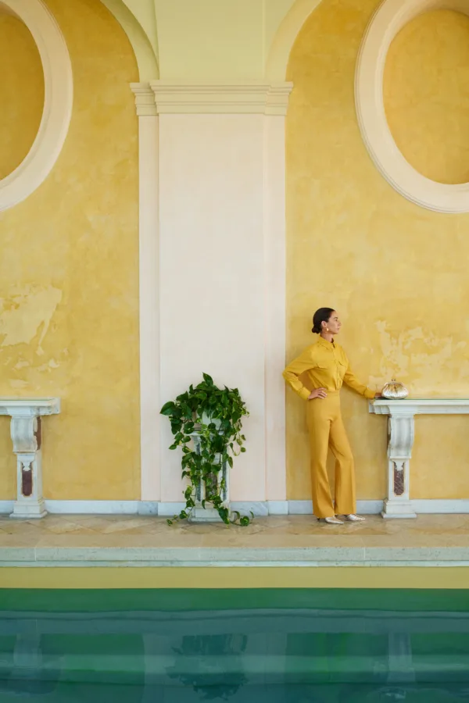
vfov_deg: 54.4
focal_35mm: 35
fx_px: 684
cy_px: 352
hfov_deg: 37.9
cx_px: 234
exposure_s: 1/400
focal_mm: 35
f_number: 5.6
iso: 1000
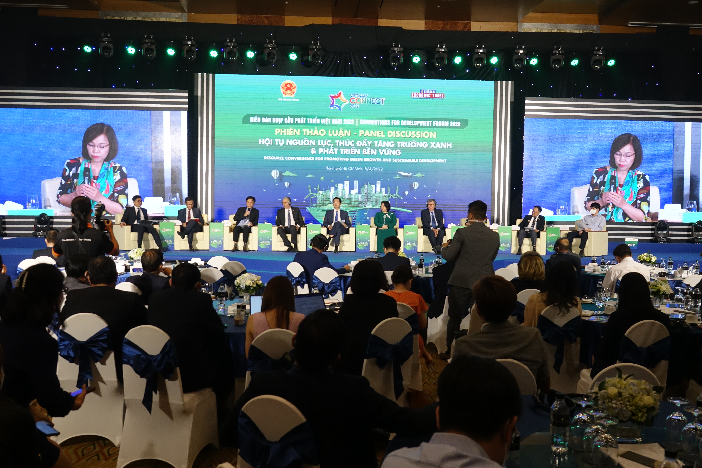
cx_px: 351
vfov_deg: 38.9
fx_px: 663
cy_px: 234
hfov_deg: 55.8
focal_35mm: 34
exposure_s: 1/160
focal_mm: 12.33
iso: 800
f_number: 2.8
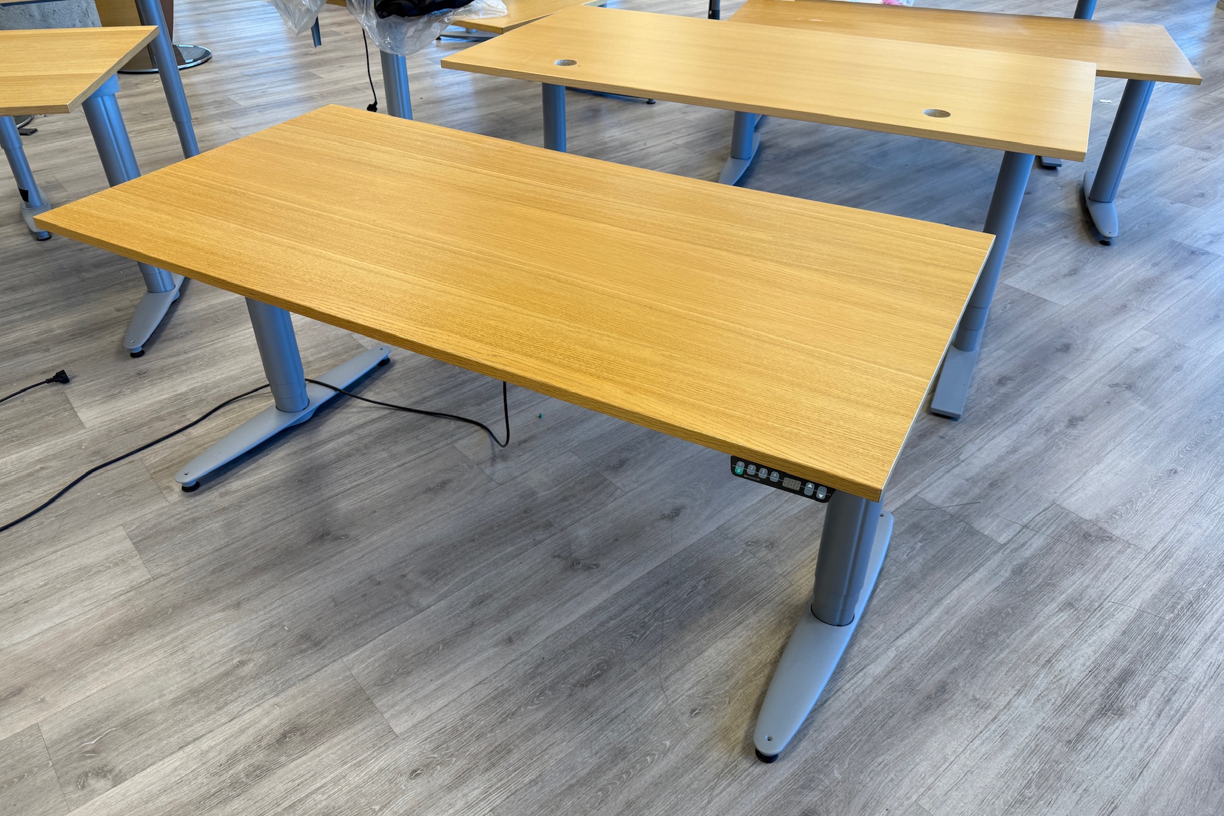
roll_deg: -0.9
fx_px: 850
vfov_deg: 51.3
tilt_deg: -35.2
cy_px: 413
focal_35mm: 25
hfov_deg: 71.5
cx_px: 612
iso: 80
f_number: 1.78
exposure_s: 1/100
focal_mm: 6.76
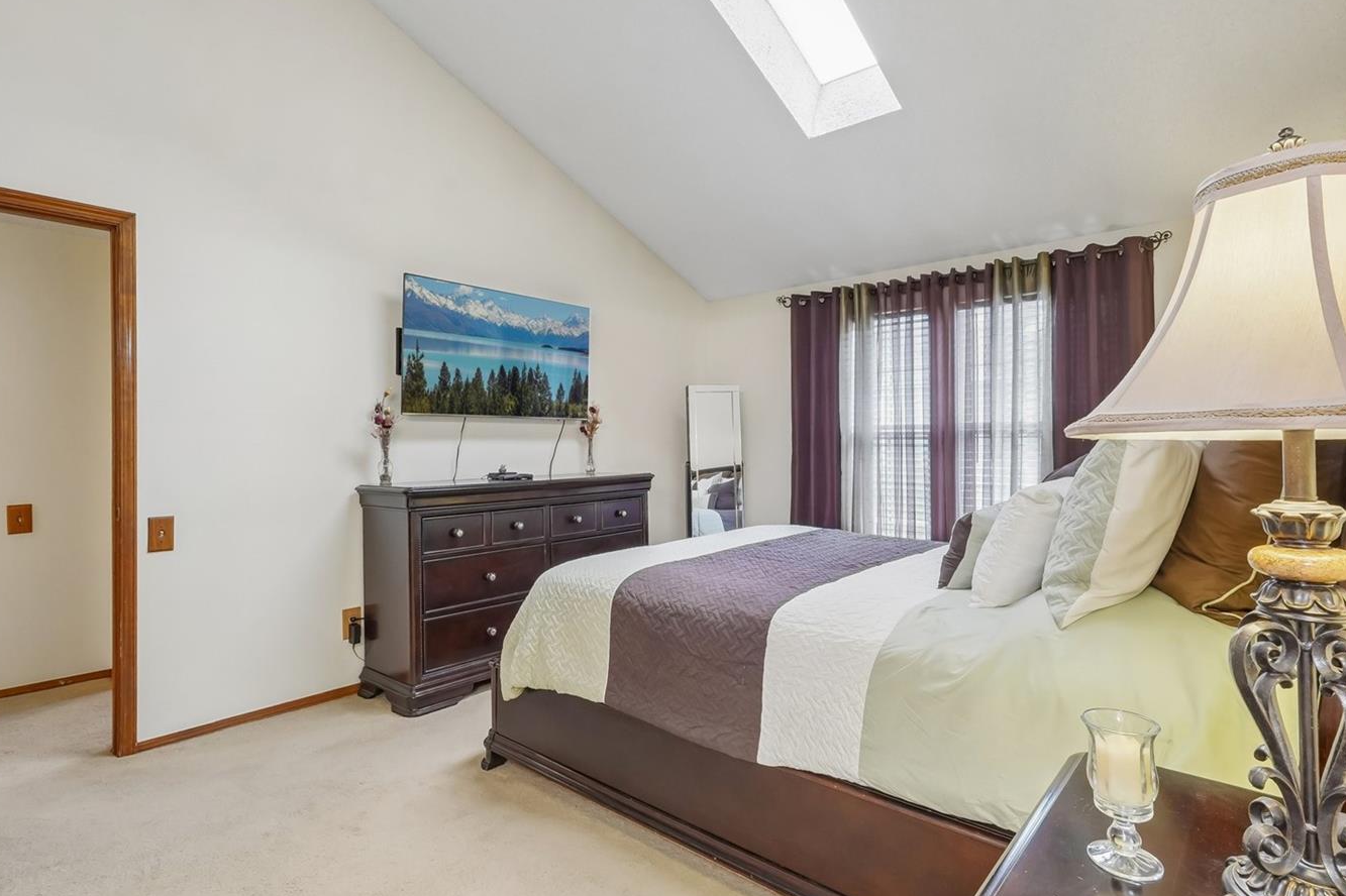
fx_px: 673
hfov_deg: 90.0
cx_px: 664
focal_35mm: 18
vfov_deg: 67.4
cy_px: 444
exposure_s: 1/2.5
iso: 800
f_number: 8
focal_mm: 10
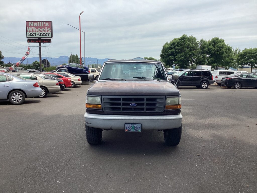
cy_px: 96
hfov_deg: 58.4
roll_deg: -0.1
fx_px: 230
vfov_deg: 45.4
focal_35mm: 31
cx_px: 128
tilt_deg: -8.1
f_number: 2.4
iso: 25
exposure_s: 1/1199
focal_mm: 3.3
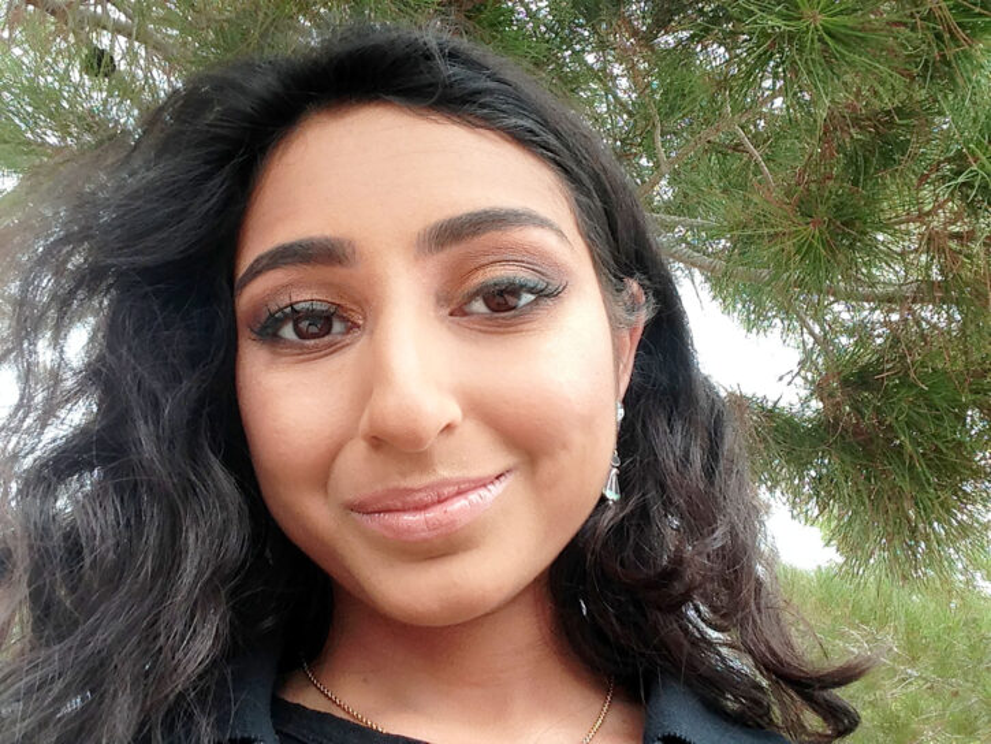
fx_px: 1002
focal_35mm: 35
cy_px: 372
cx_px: 496
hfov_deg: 52.6
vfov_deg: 40.7
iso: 32
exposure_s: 1/120
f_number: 2.4
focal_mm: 2.18
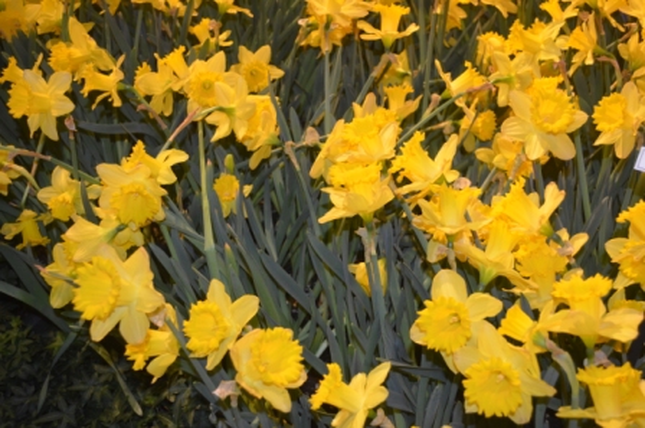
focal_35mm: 42
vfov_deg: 31.8
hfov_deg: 46.5
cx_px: 322
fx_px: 751
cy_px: 214
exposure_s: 1/60
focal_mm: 28
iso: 1600
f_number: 4.5
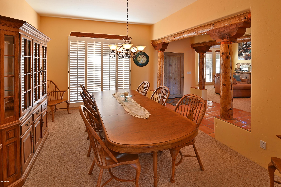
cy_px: 94
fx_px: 125
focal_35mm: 16
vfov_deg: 73.7
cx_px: 140
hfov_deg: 96.8
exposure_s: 1.6
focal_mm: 16
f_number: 11
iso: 100
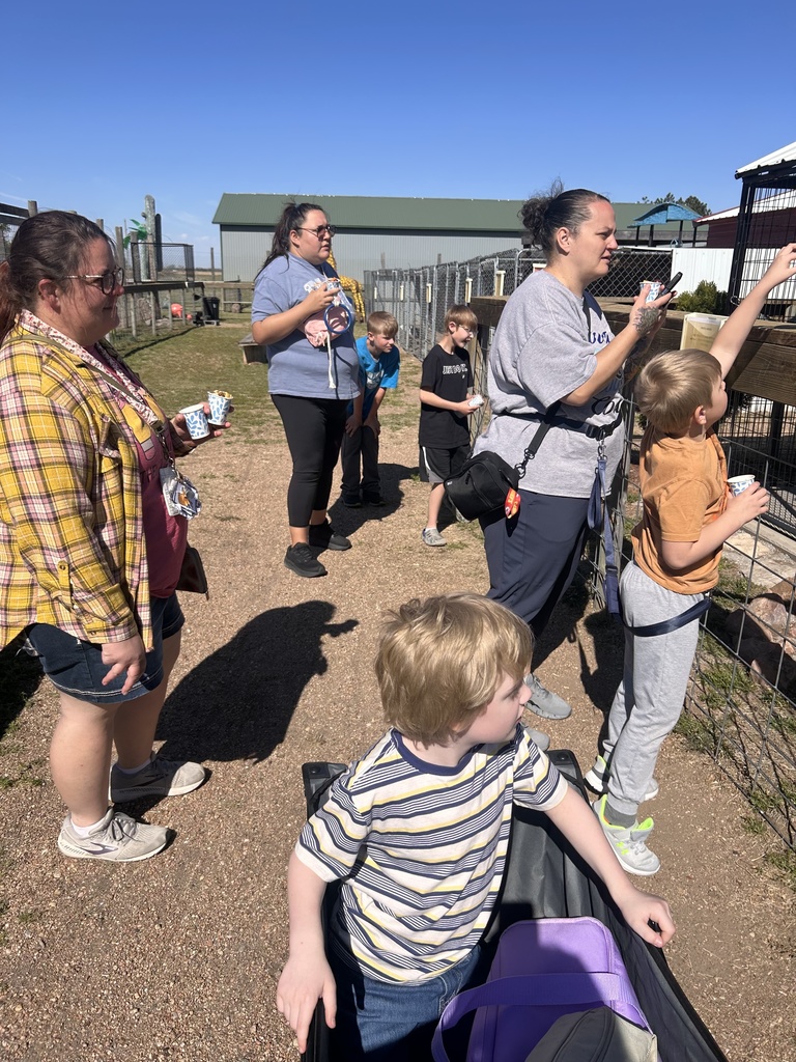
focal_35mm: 26
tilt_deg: -14.5
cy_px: 531
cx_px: 398
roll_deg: +1.0
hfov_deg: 53.1
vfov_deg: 67.3
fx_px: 797
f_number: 1.5
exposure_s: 1/5882
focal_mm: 5.7
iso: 50
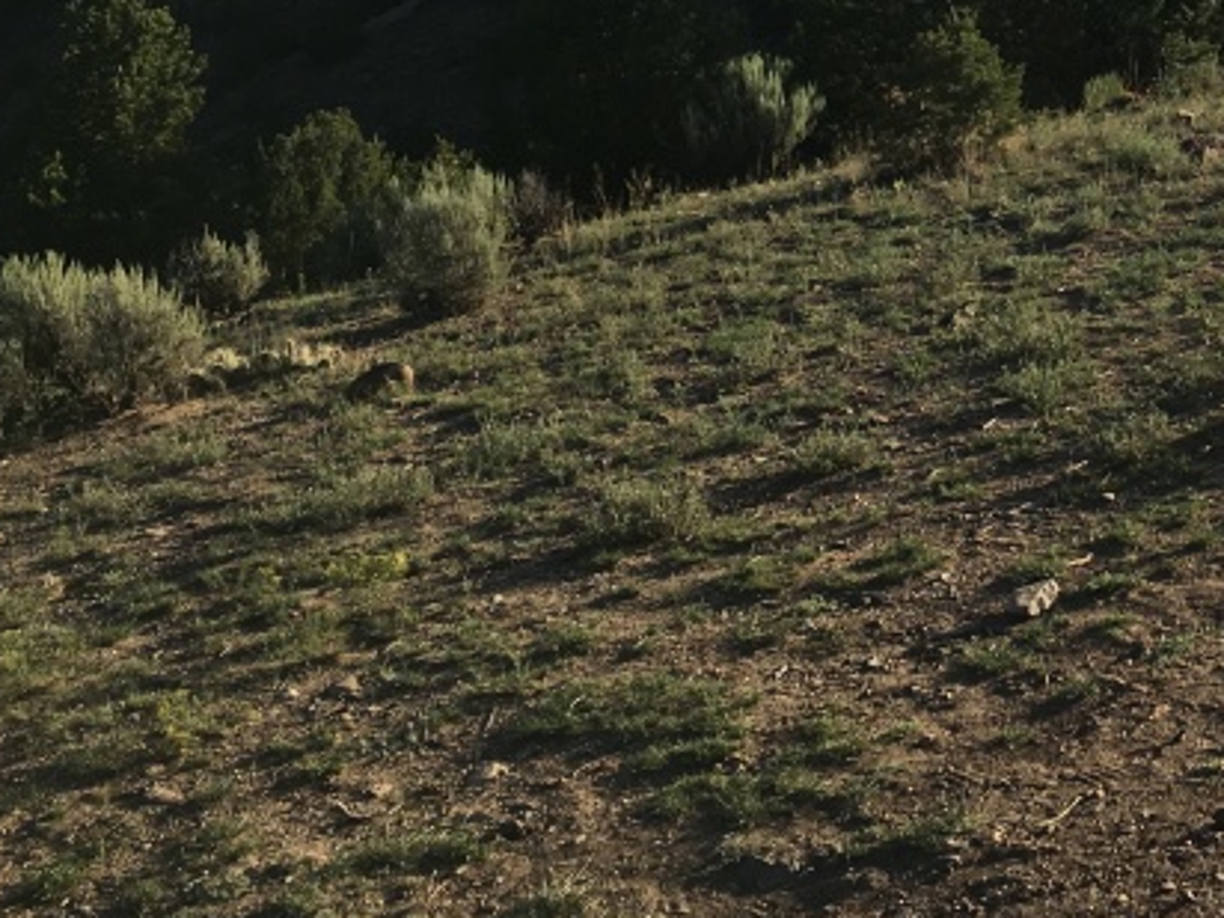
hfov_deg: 25.2
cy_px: -113
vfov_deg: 19.5
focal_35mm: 72
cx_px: 1334
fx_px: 2546
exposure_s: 1/1603
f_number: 2.2
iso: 25
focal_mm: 4.15
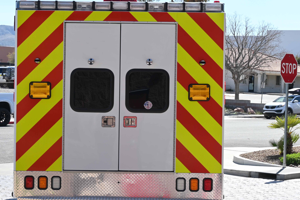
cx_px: 100
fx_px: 673
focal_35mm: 81
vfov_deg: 16.9
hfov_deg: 25.0
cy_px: 125
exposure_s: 1/200
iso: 100
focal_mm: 37
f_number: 7.1
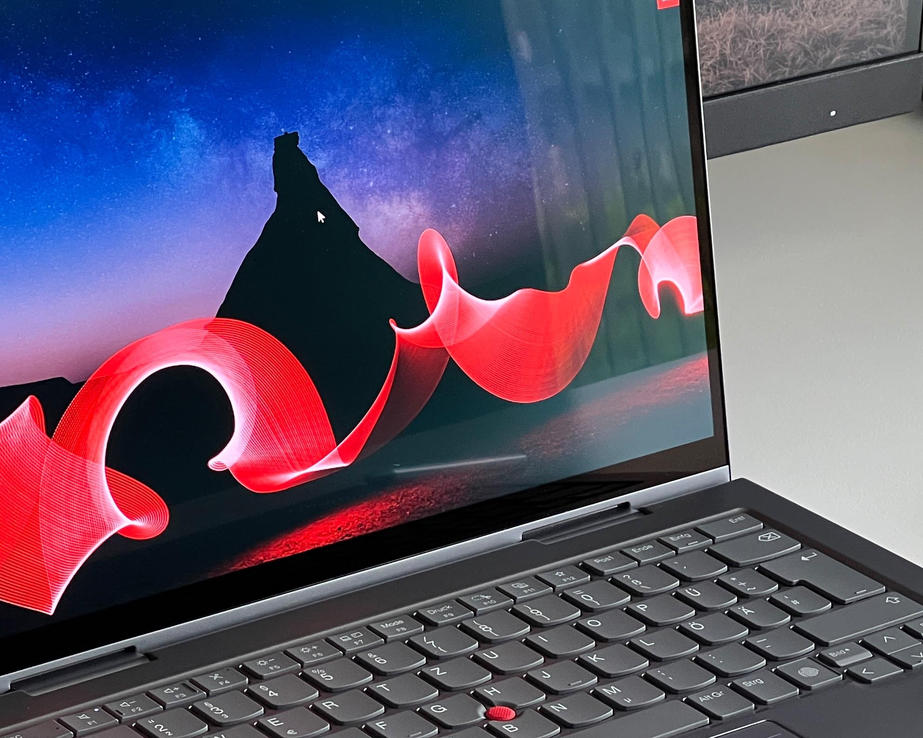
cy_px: 488
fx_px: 4180
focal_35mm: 153
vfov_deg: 10.1
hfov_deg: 12.6
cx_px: 522
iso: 160
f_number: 2.8
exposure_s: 1/99
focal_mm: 9
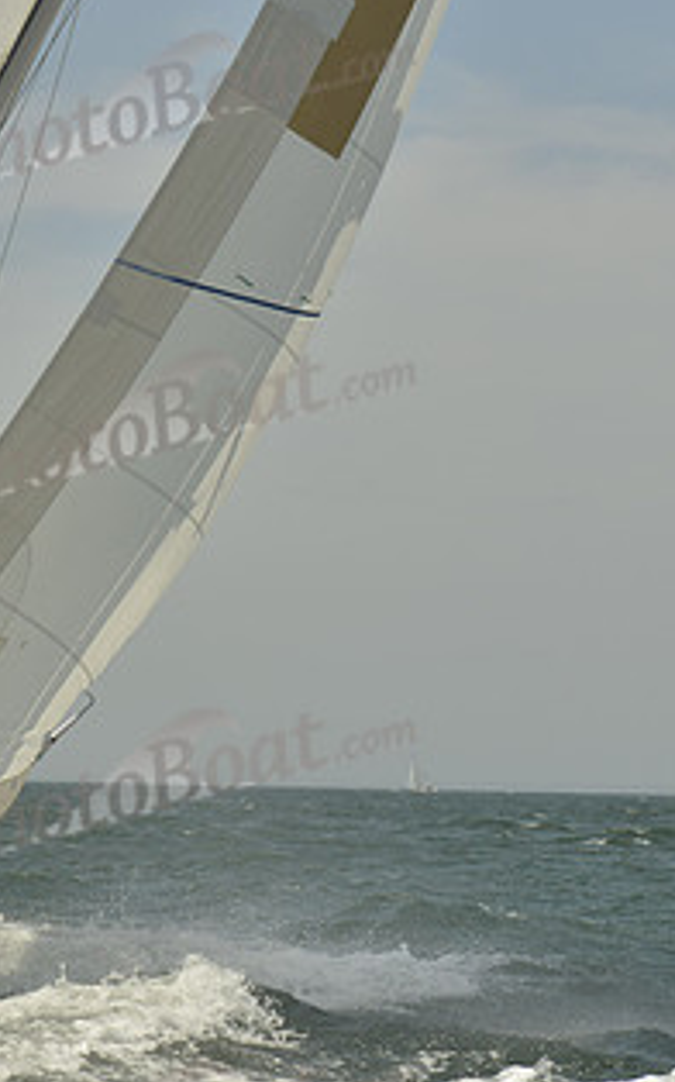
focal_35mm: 132
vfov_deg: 15.8
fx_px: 3889
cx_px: -245
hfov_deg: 9.7
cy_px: 650
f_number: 8
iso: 200
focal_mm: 70
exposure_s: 1/1250
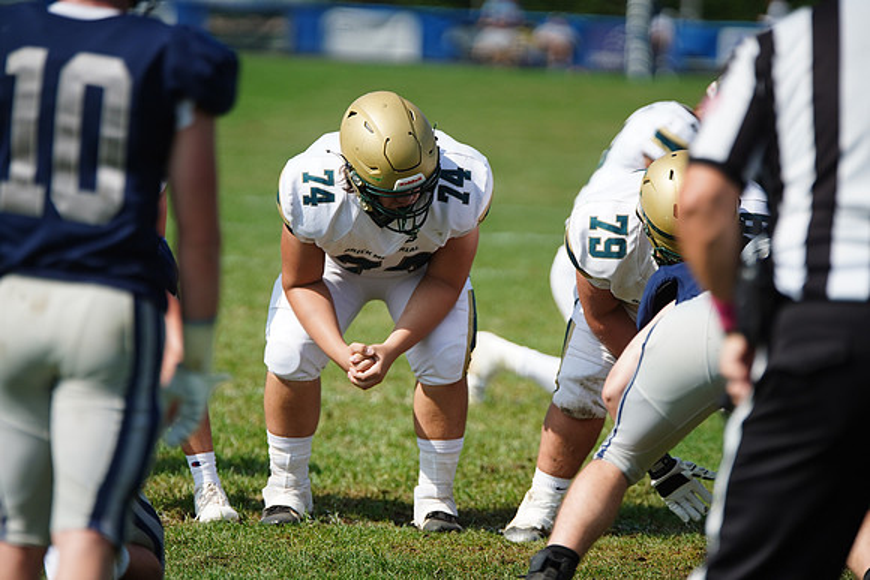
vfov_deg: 5.3
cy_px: 290
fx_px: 6309
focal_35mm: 261
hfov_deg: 7.9
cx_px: 435
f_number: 2.8
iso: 400
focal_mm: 261
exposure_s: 1/6400
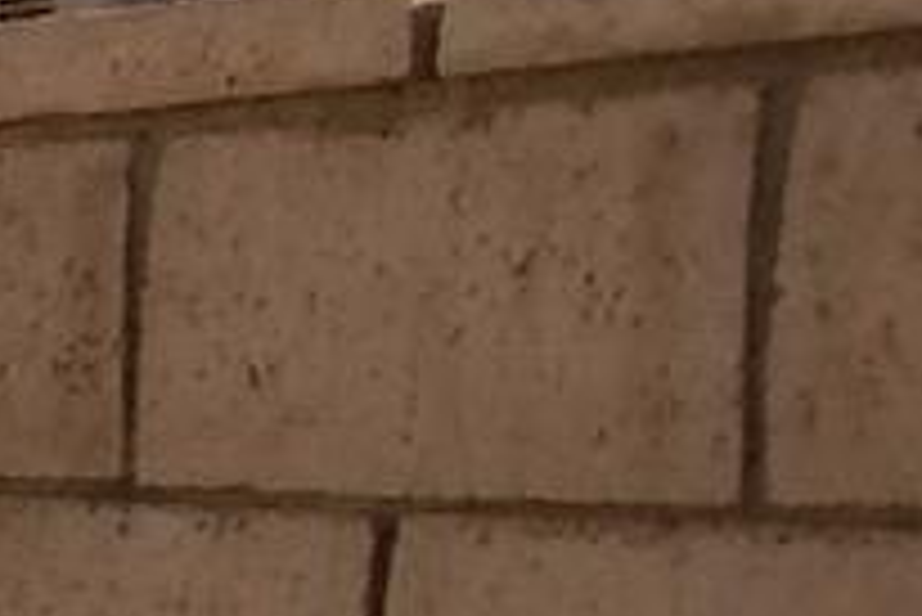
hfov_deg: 8.0
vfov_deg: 6.8
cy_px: 949
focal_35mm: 198
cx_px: -2361
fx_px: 5074
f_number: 1.7
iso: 40
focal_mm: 4.2
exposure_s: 1/2344
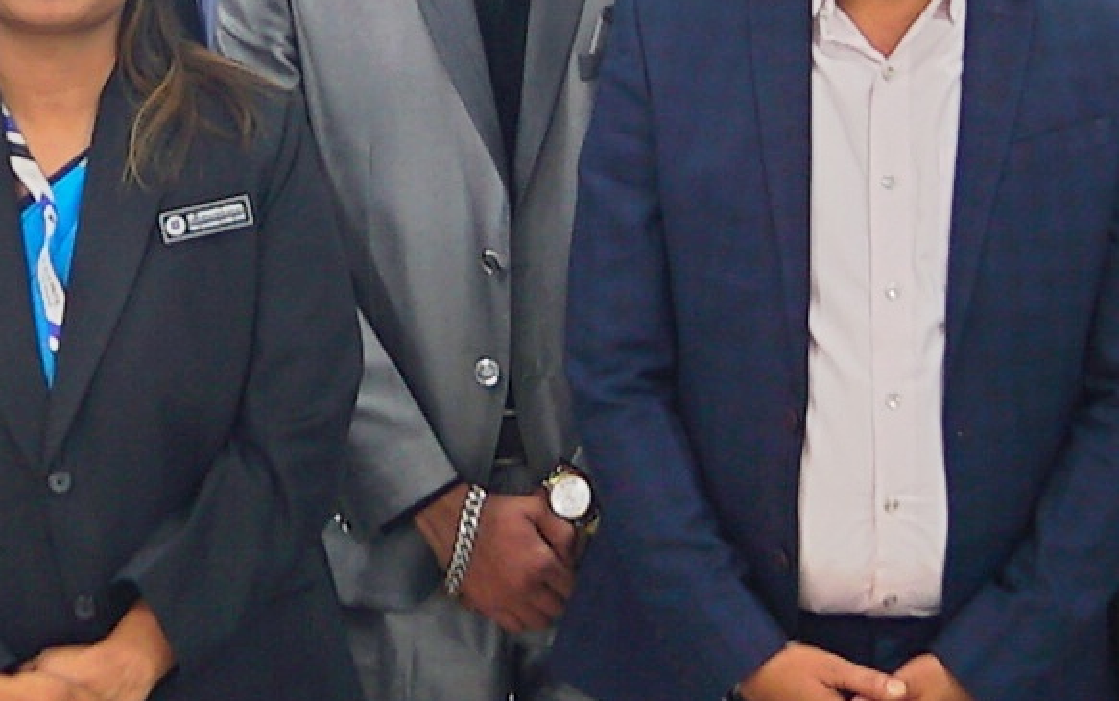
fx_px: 5461
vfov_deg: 7.1
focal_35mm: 179
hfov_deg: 11.6
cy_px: -601
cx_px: 184
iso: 100
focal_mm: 25
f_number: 2.8
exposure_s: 1/13
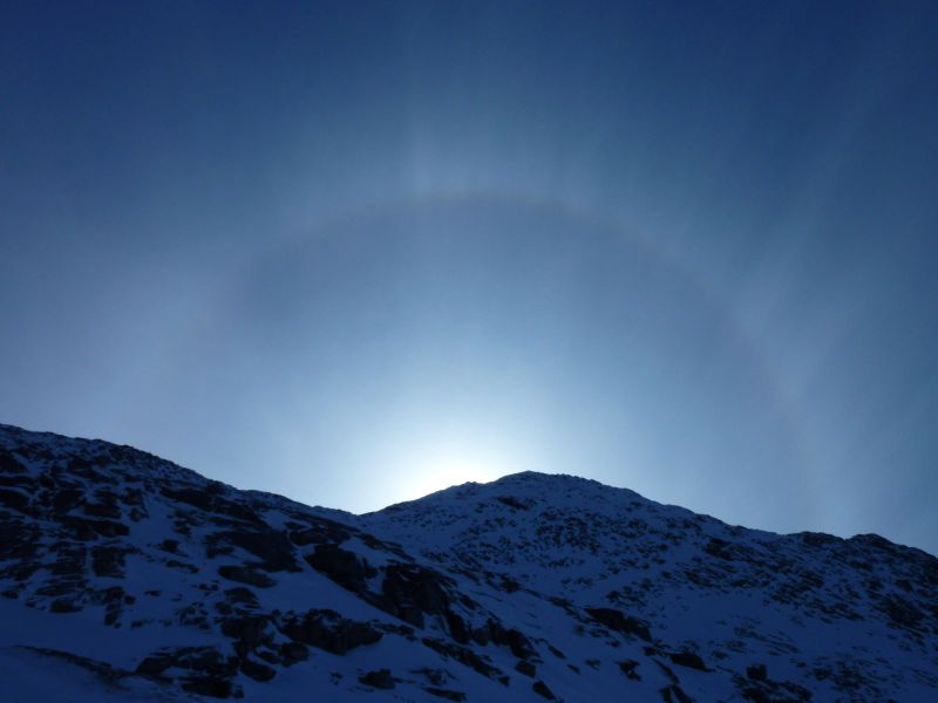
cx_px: 469
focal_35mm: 30
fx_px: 813
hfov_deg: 60.0
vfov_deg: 46.8
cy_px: 352
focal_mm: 5
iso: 80
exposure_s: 1/1600
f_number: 6.3
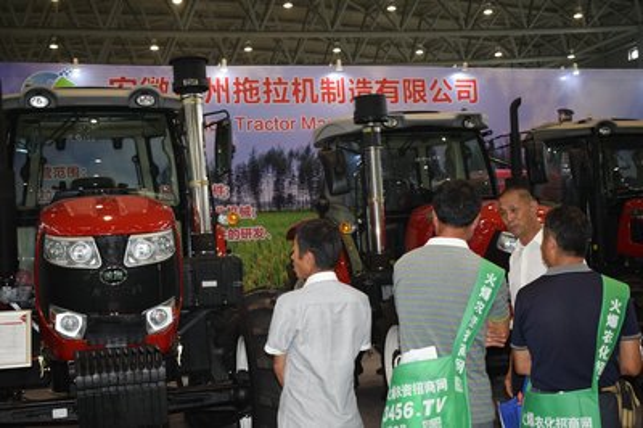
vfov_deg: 28.0
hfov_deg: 41.1
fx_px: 857
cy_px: 214
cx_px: 322
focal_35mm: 48
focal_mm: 32
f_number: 4.5
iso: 800
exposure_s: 1/60
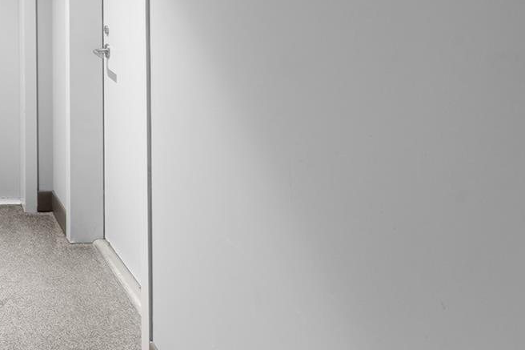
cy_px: -18
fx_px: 569
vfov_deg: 31.1
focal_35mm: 39
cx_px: -76
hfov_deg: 39.0
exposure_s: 6
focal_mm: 16
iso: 400
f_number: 9
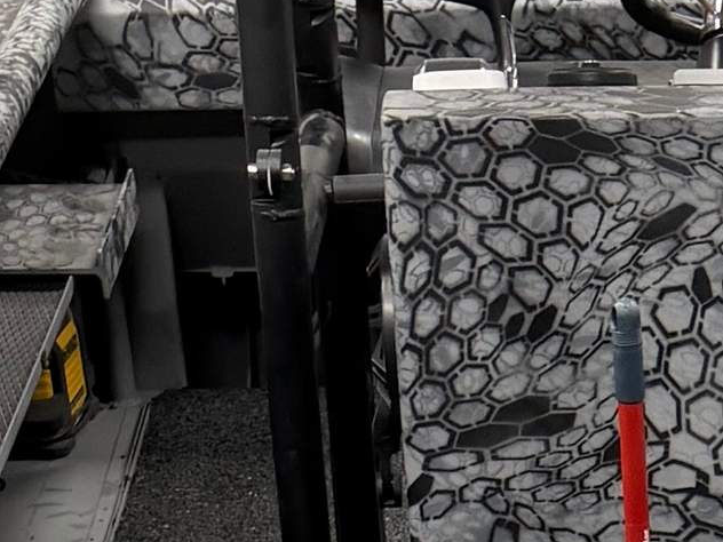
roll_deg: -1.2
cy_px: 1632
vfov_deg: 8.2
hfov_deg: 12.7
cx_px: 740
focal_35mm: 153
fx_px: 3196
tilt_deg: -39.7
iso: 200
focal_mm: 6.76
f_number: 1.78
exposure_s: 1/62
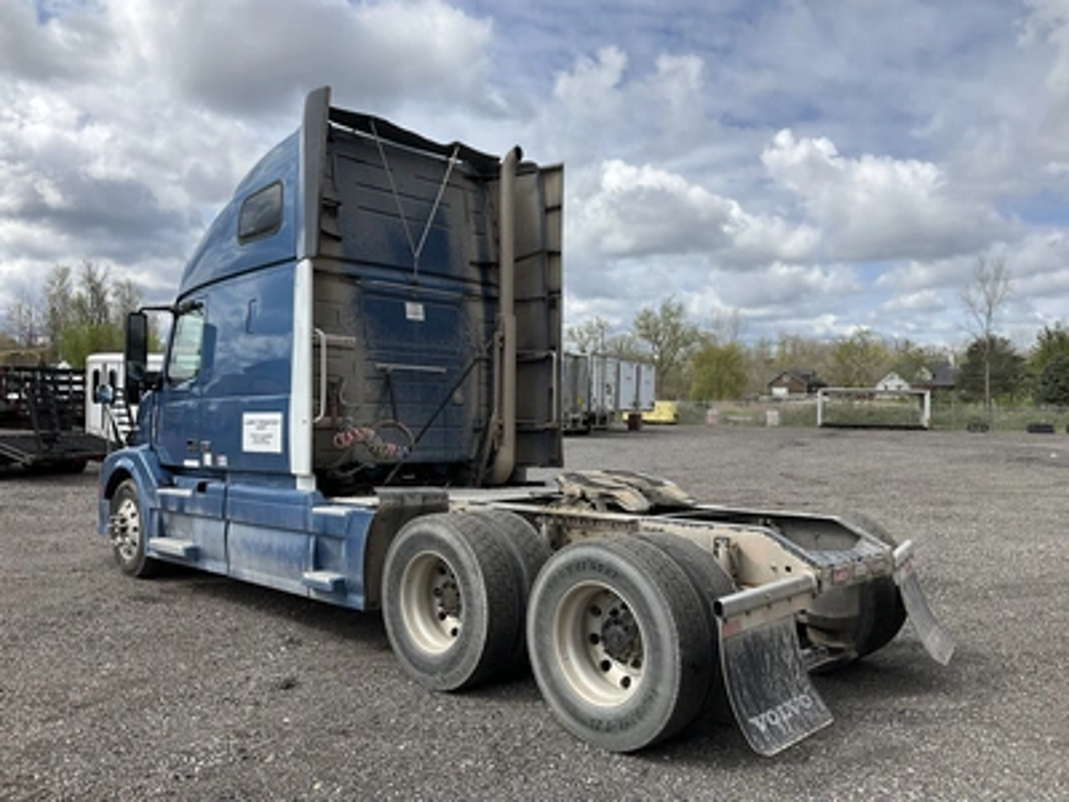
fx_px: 896
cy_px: 401
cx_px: 534
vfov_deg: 48.2
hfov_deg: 61.7
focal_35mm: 29
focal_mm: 3
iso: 25
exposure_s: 1/2058
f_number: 1.8
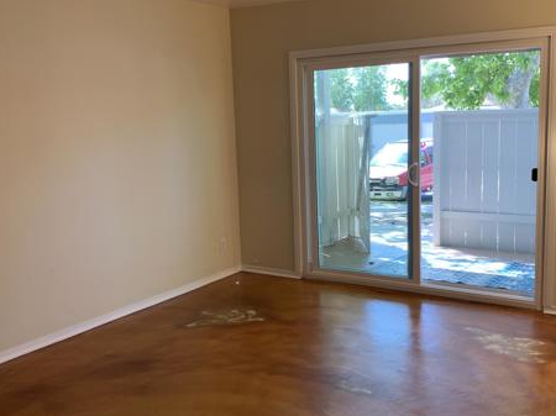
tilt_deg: -9.5
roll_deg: +2.1
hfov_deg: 50.0
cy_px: 216
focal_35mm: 37
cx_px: 311
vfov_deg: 38.6
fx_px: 594
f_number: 1.8
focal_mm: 4.25
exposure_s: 1/120
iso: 64
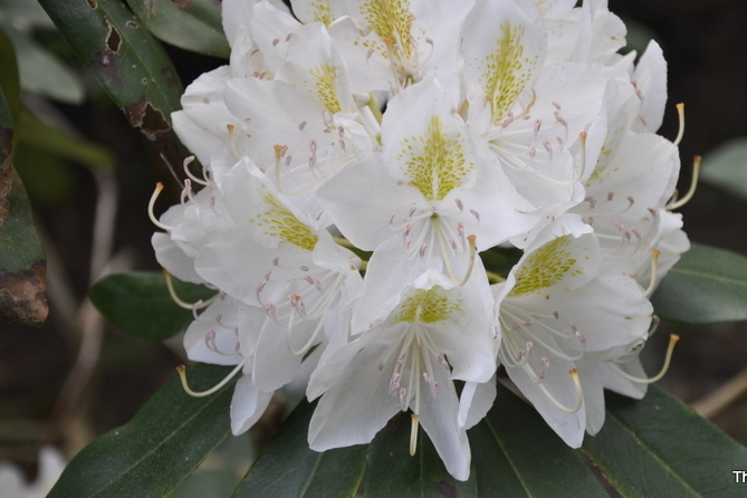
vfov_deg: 13.2
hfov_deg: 19.6
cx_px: 440
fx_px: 2158
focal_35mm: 104
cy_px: 208
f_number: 5.6
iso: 200
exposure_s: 1/125
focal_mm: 58
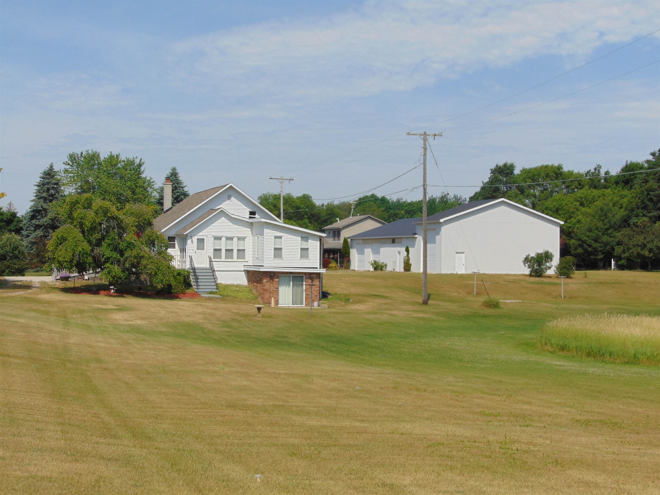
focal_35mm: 60
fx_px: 1144
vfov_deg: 24.4
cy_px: 248
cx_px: 330
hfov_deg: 32.2
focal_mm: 10.8
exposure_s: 1/250
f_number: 9.3
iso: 80
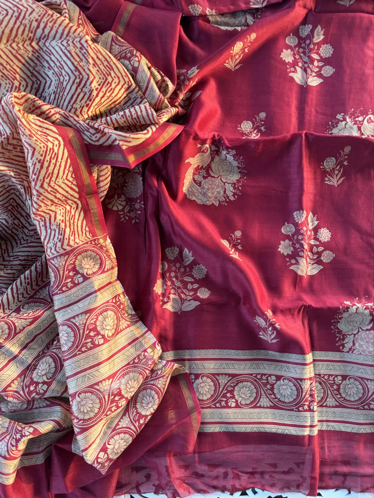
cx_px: 187
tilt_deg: -84.8
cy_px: 249
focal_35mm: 24
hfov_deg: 56.8
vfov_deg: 71.6
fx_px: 346
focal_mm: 6.76
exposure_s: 1/121
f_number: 1.78
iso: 200
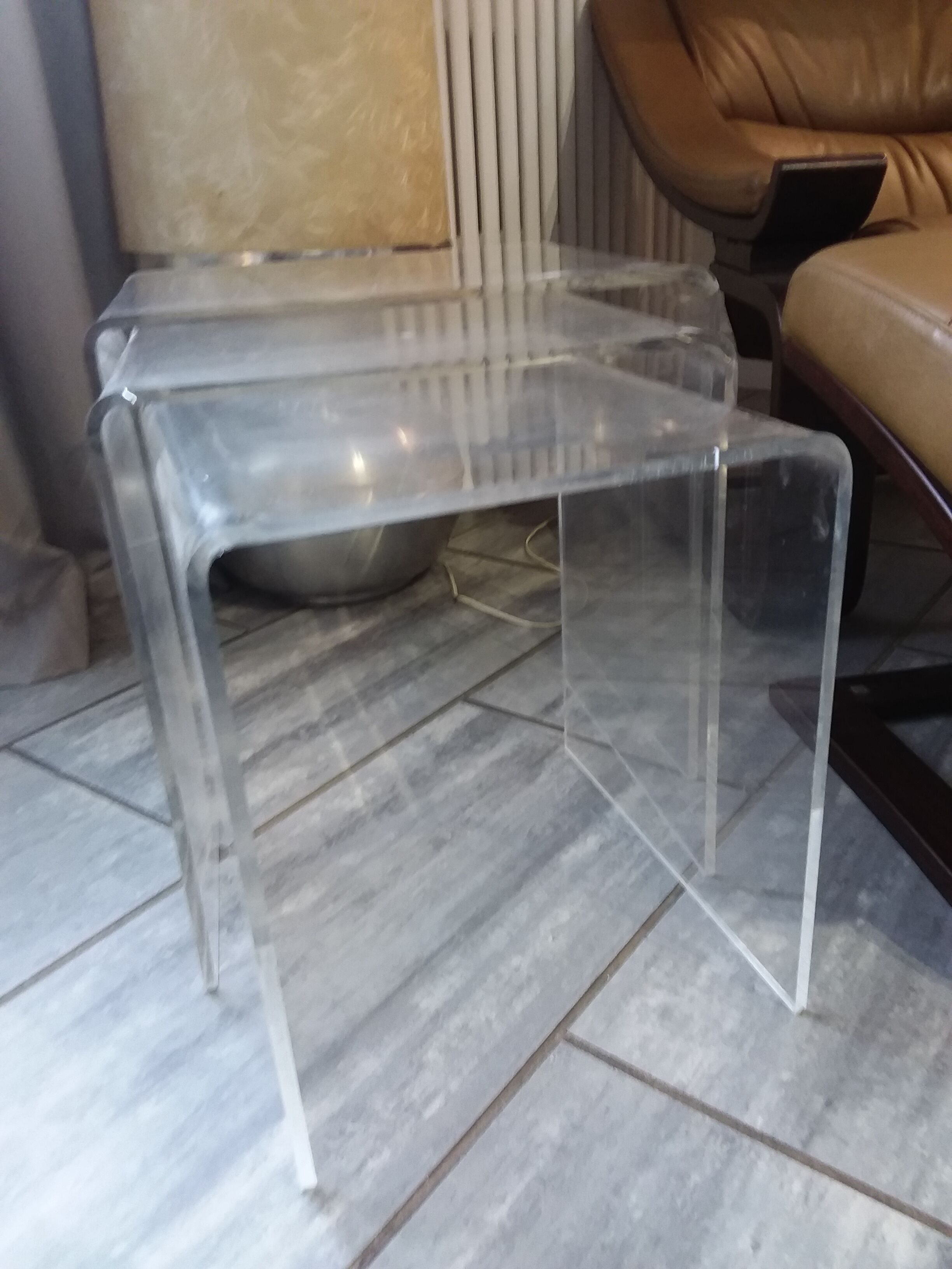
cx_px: 476
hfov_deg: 51.4
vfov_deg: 65.3
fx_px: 990
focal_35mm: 27
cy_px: 634
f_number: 1.9
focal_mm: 2.91
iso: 100
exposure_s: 1/17
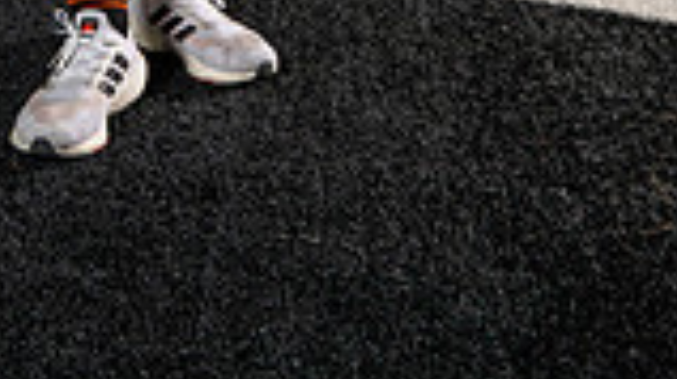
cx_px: 204
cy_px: -481
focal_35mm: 80
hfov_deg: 26.3
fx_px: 1434
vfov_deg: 12.4
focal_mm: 27
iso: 160
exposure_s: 1/250
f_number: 4.5
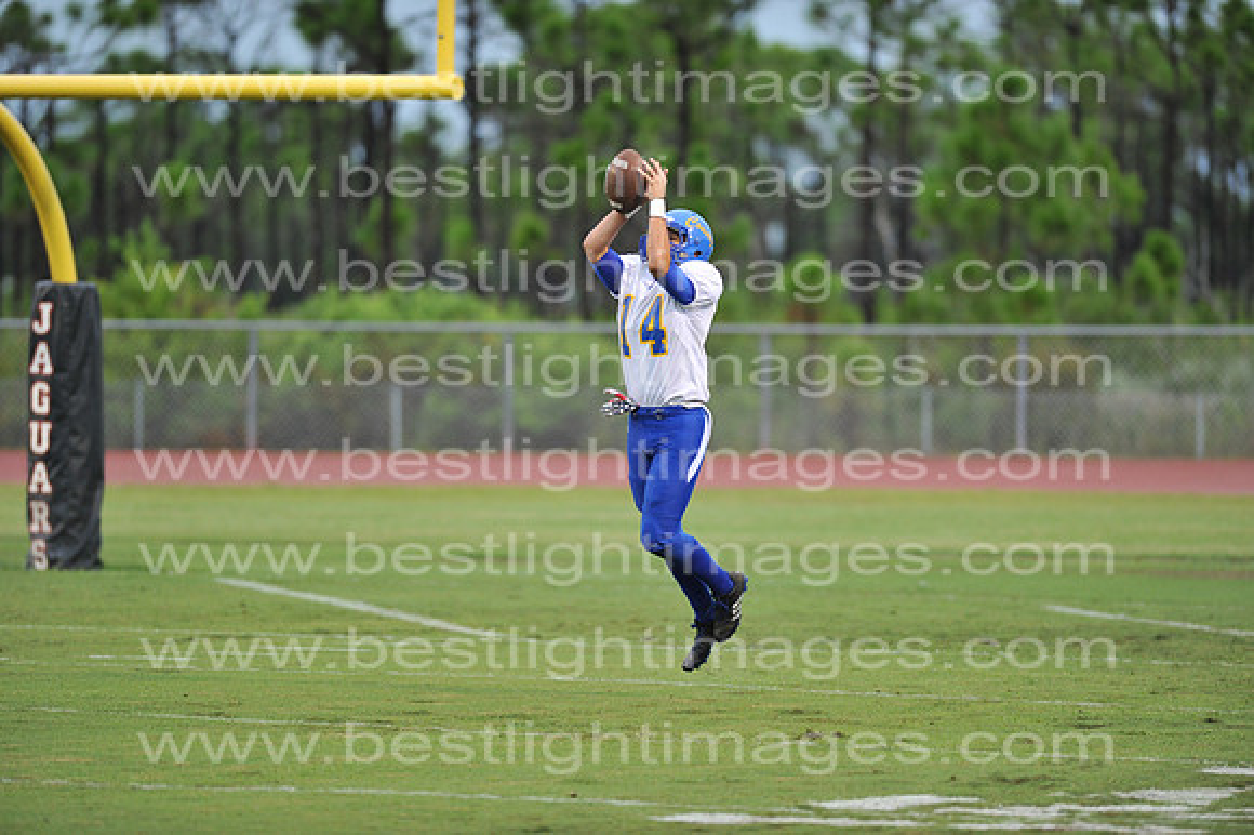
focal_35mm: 300
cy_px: 418
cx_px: 627
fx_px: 10444
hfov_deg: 6.9
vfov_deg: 4.6
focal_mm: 300
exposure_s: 1/500
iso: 1250
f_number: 3.2
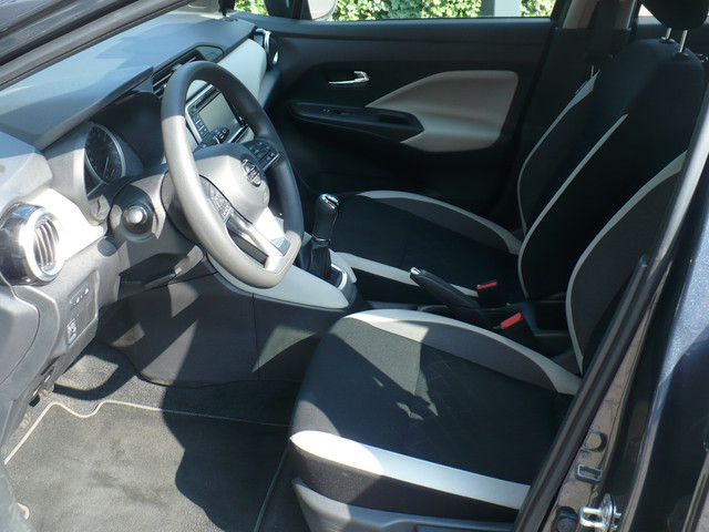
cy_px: 266
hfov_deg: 47.9
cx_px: 354
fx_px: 799
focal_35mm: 39
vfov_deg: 36.8
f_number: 2.8
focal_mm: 6.1
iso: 100
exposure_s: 1/125
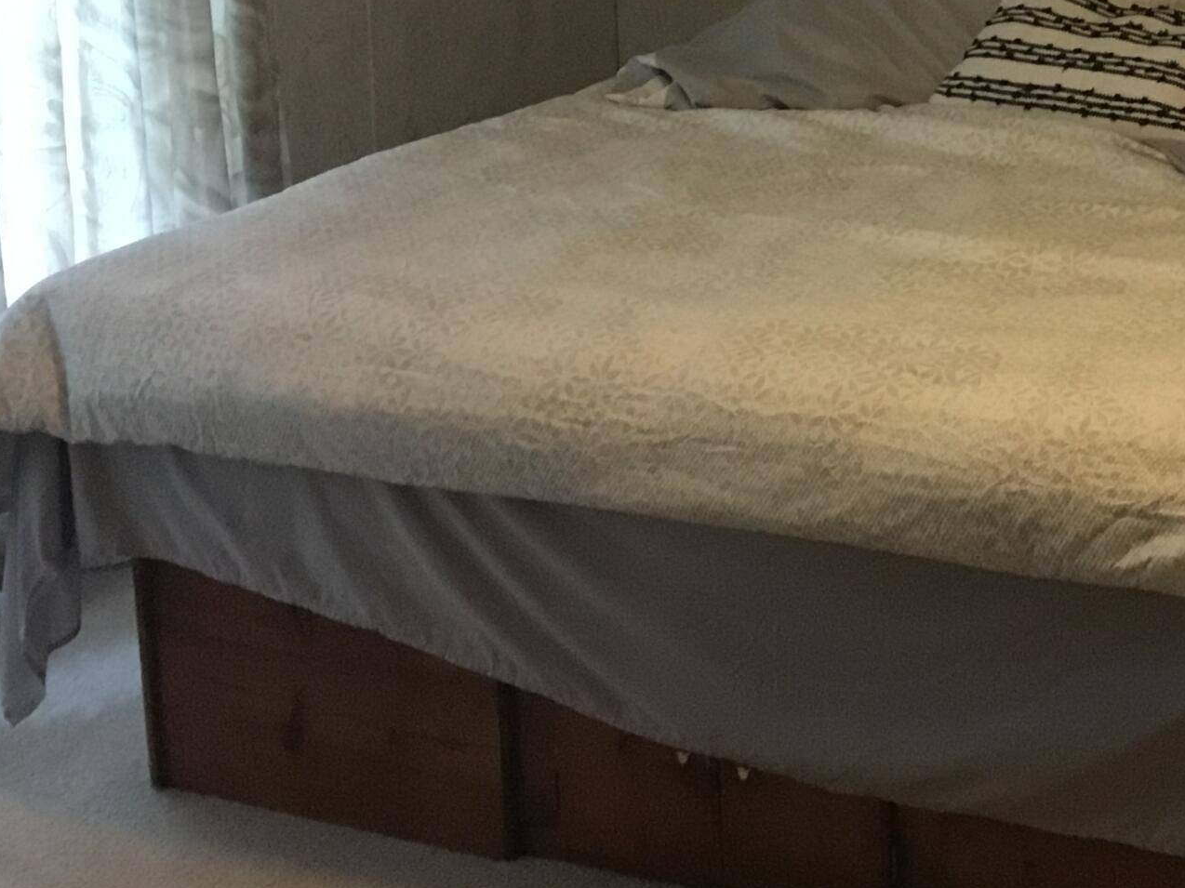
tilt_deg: -9.9
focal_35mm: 73
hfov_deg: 26.0
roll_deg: +0.6
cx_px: 1019
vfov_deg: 19.7
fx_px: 2499
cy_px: 70
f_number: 2.4
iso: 250
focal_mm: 3.3
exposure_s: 1/30
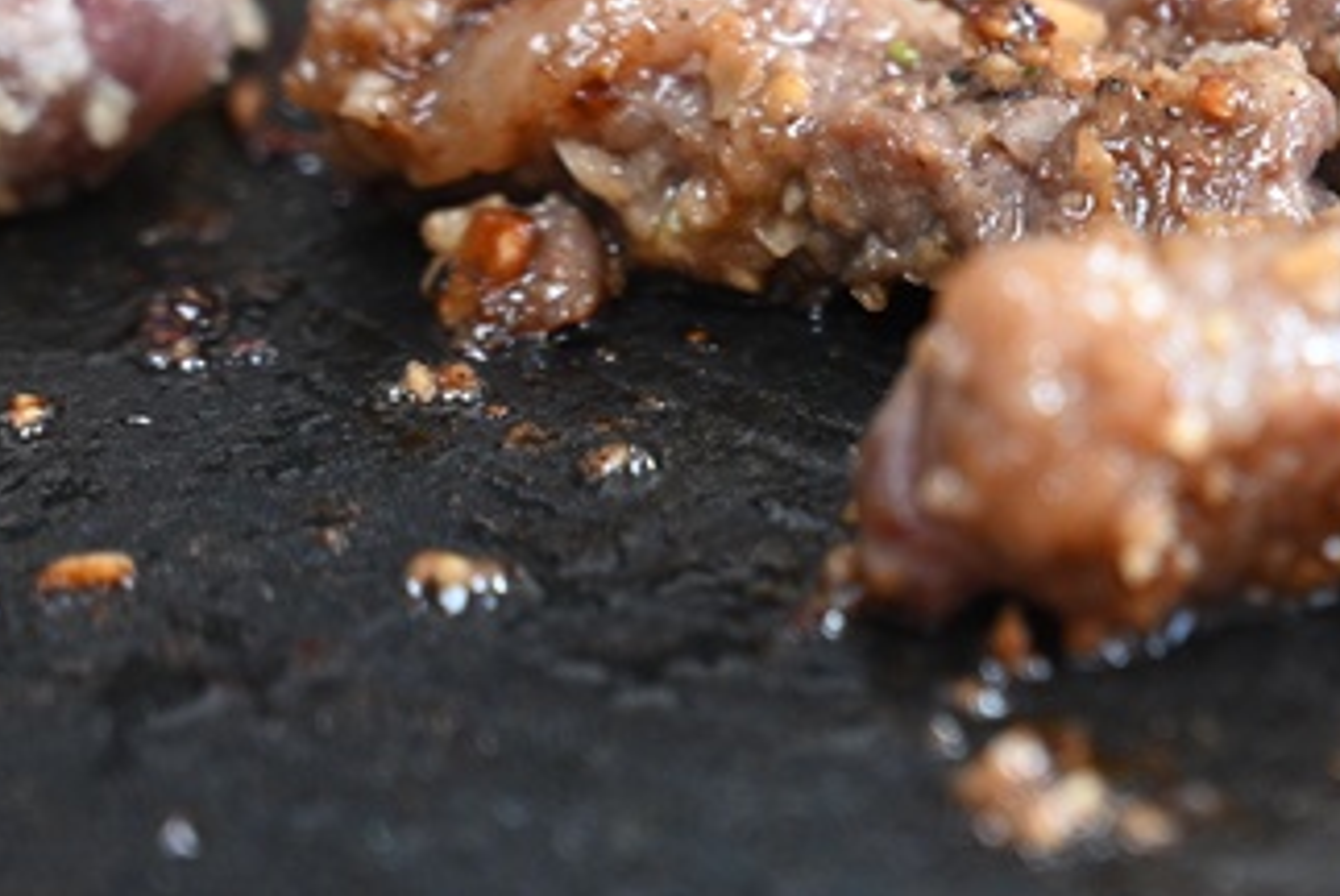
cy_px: 226
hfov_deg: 10.4
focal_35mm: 195
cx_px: 1402
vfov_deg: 7.1
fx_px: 7265
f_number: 4
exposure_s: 1/250
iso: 1400
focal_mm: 70
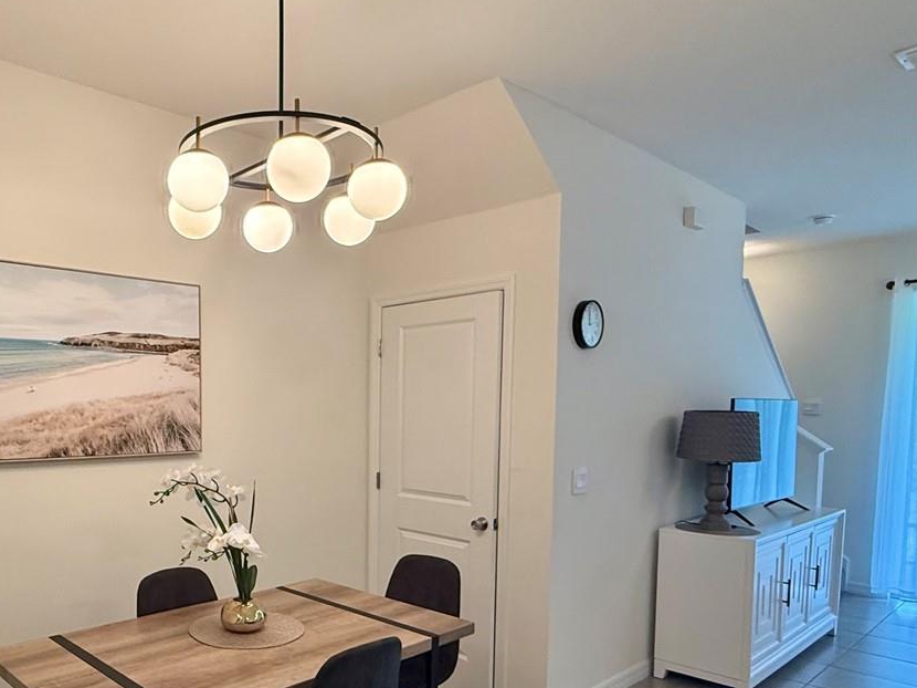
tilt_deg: -3.6
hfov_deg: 63.0
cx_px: 276
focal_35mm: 27
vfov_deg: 50.4
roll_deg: +0.7
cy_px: 457
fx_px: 715
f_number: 2.2
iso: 250
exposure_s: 1/120
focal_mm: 2.22
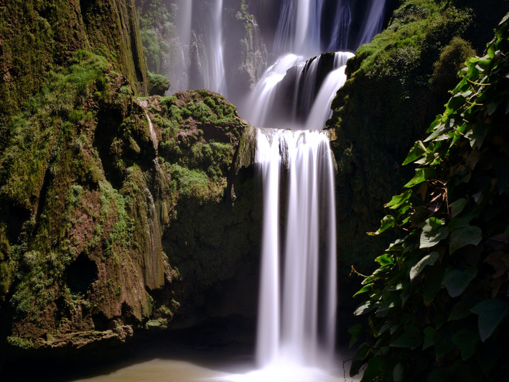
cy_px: 191
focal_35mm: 38
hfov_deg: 48.9
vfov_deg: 37.7
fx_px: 559
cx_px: 268
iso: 400
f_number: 11
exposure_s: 6.5
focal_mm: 23
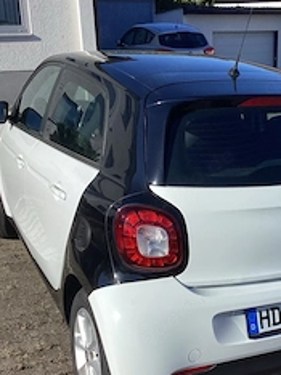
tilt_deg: -20.0
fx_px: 575
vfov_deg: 36.2
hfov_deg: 27.0
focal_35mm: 53
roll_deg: +1.1
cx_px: 222
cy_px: 202
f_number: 2.4
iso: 25
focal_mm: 3.3
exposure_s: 1/1538
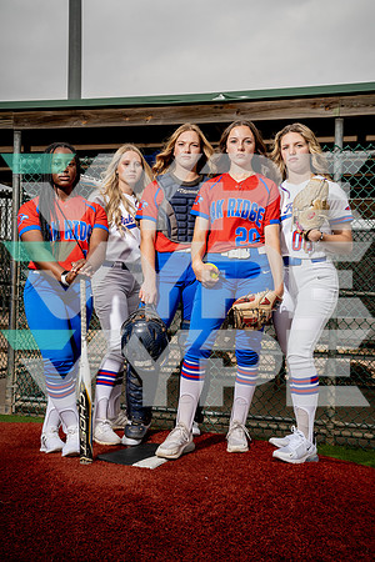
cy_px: 281
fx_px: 609
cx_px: 188
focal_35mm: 39
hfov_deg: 34.2
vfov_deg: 49.6
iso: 100
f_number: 8
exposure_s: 1/250
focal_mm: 39
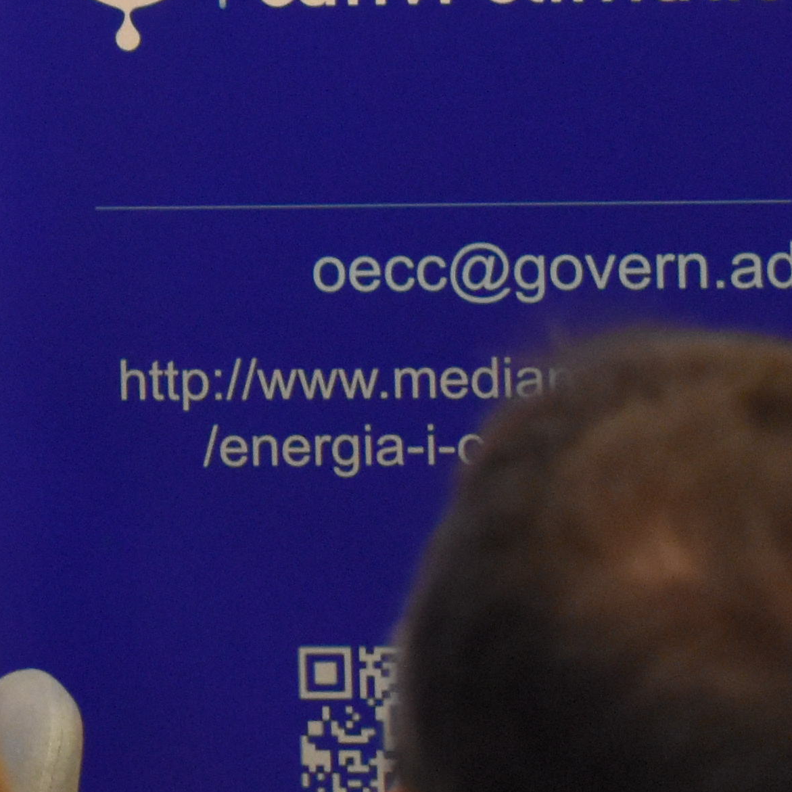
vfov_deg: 4.8
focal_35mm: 359
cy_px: -356
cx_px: -1198
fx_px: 9297
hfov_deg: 4.7
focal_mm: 55
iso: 2200
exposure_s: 1/60
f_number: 5.6
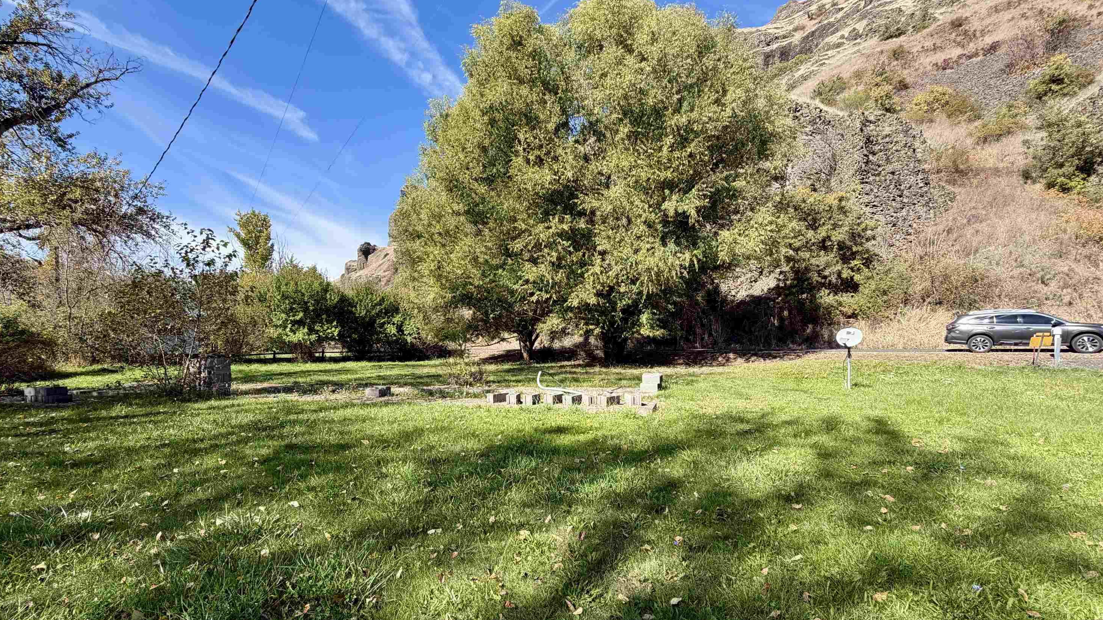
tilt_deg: -2.0
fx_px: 468
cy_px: 360
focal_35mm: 16
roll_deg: +0.7
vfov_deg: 66.7
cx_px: 538
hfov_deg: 99.4
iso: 40
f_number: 2.2
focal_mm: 2.22
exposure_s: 1/619
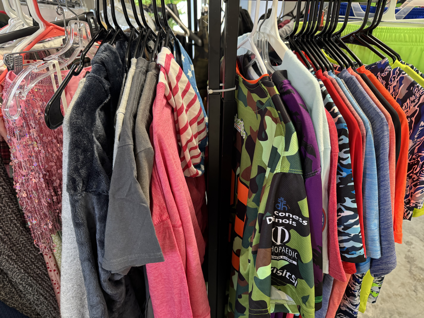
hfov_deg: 71.6
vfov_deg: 56.8
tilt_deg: -29.7
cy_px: 159
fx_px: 294
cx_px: 212
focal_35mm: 24
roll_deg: -0.9
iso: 200
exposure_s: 1/111
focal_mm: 6.76
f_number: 1.78
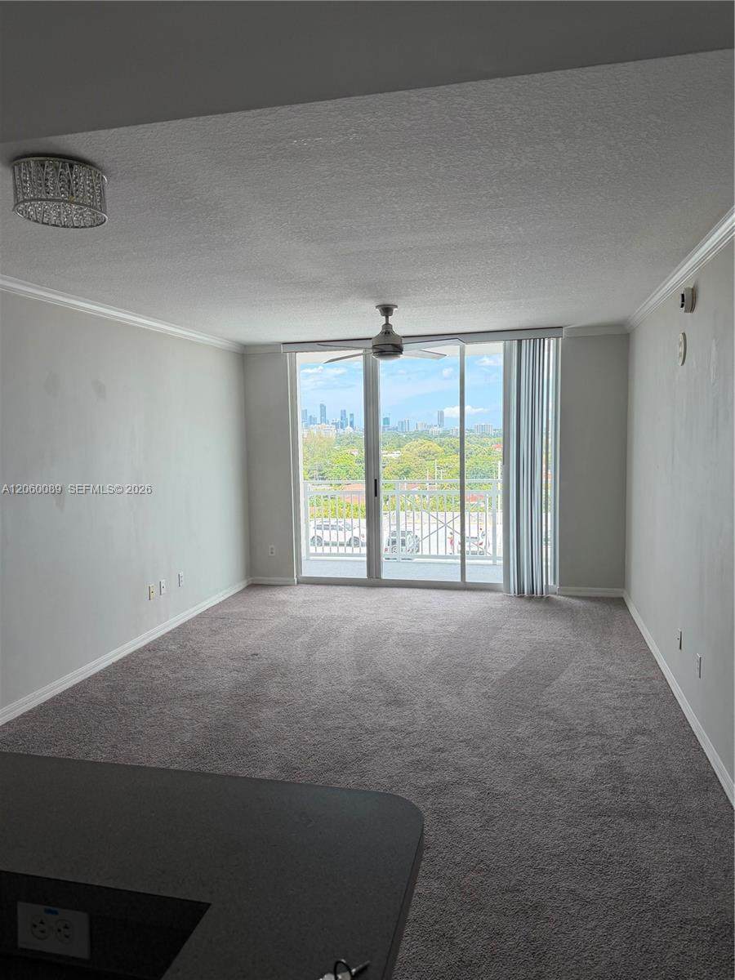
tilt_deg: -5.0
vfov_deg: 71.6
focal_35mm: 24
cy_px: 490
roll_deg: +0.4
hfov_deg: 56.8
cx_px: 368
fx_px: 679
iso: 100
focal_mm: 6.76
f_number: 1.78
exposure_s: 1/715
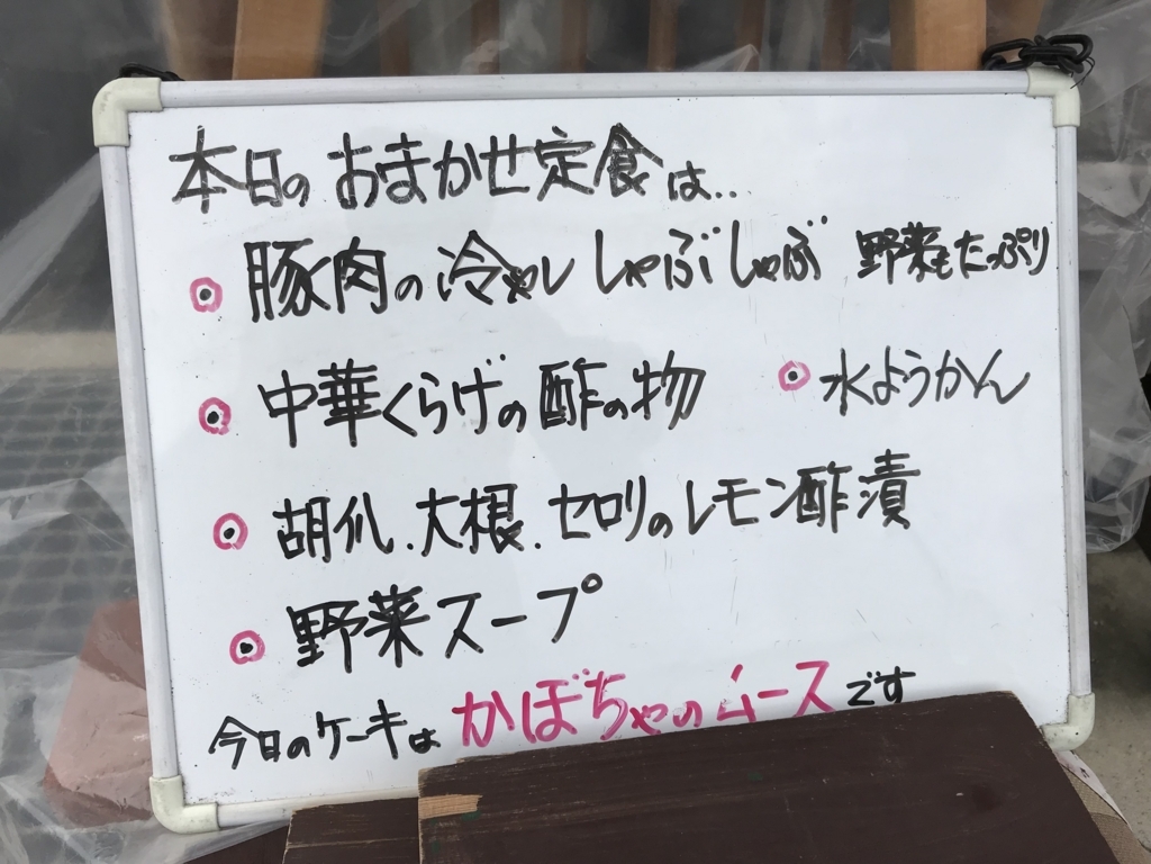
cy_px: 432
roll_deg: +0.7
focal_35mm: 28
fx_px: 931
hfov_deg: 63.4
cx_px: 576
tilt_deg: -39.5
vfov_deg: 49.7
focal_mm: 3.99
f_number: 1.8
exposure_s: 1/2660
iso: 20
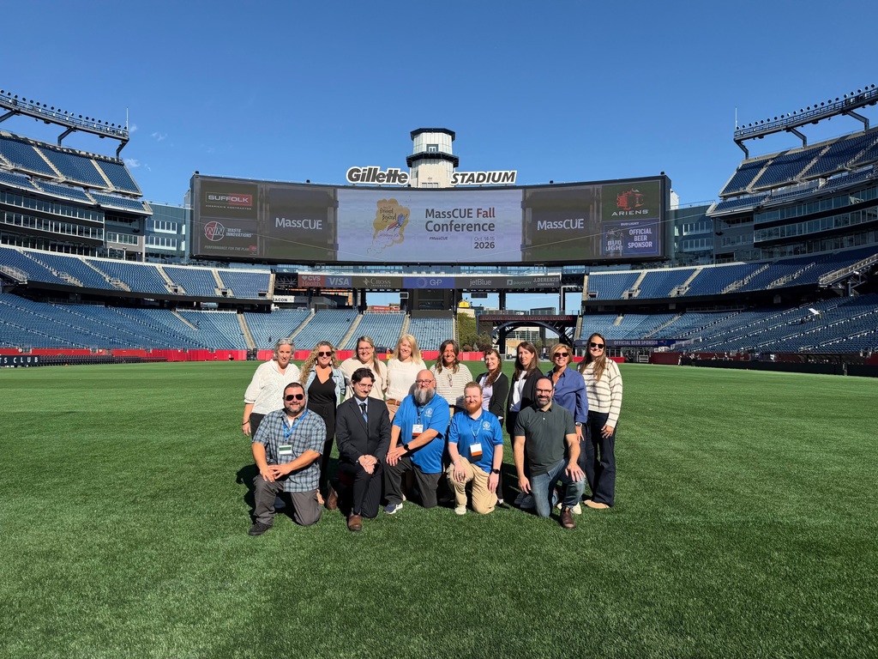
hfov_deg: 71.6
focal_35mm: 24
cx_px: 439
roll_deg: +0.0
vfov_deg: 56.8
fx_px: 609
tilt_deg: +2.4
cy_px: 330
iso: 80
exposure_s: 1/7353
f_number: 1.78
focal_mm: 6.76
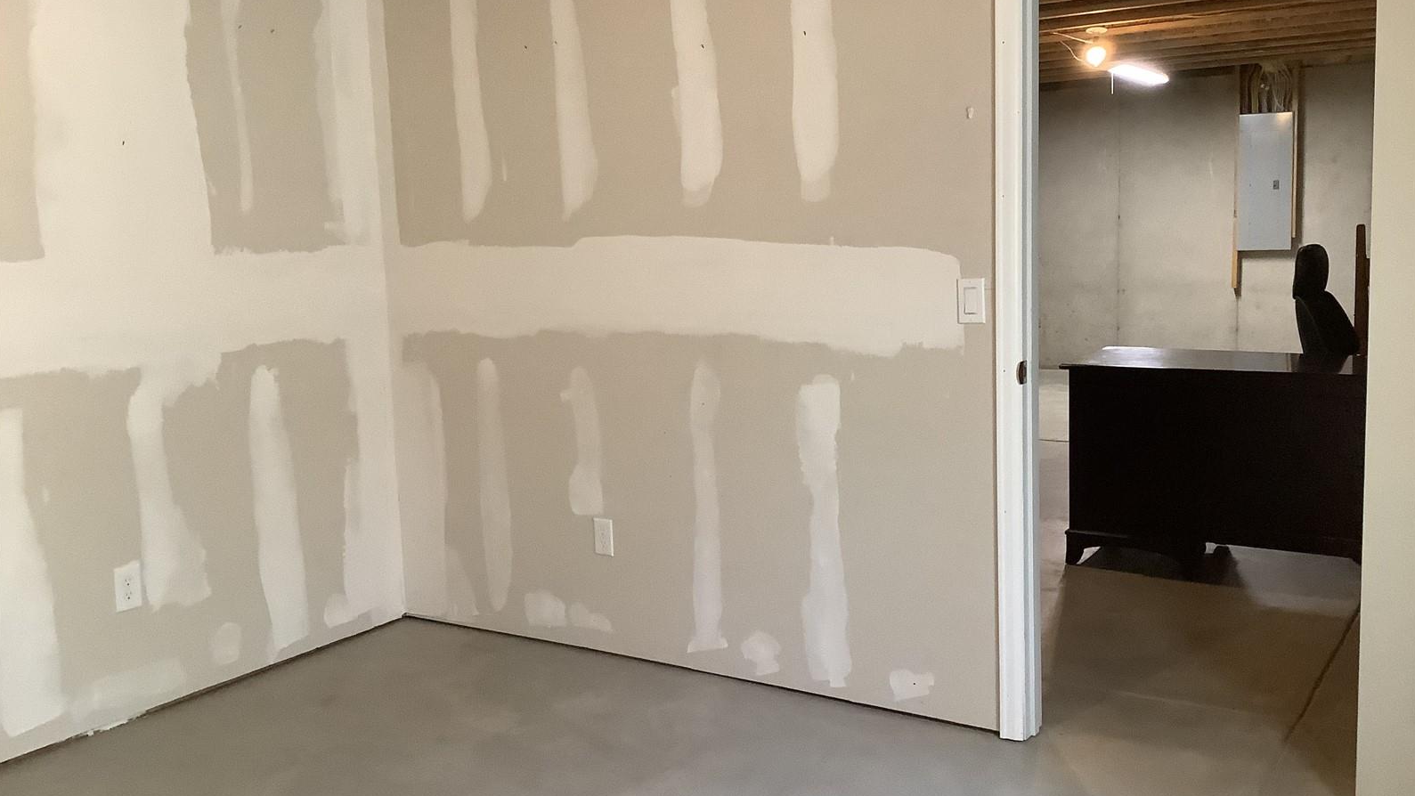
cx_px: 707
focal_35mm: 34
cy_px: 380
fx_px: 1276
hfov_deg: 58.0
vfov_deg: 34.7
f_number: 2.4
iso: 320
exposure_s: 1/60
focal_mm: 3.3
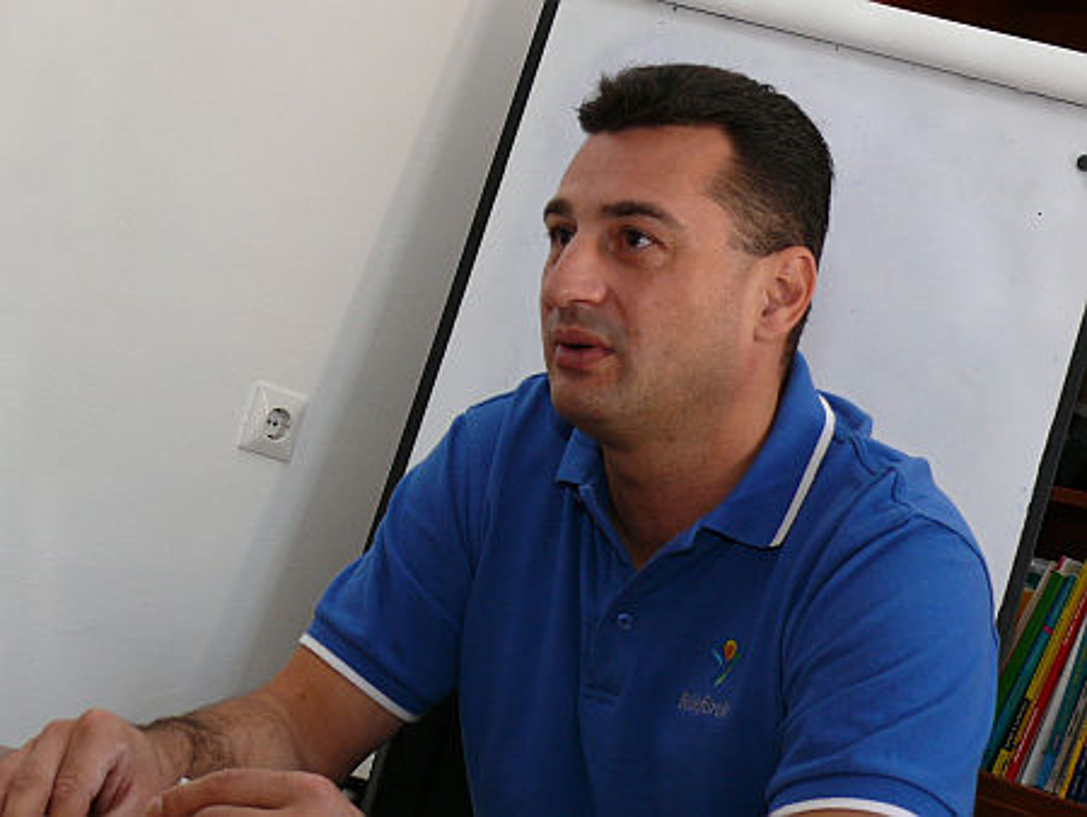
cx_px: 544
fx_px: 2388
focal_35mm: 76
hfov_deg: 25.6
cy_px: 408
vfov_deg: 19.4
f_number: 4
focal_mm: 11.6
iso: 100
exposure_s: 1/30
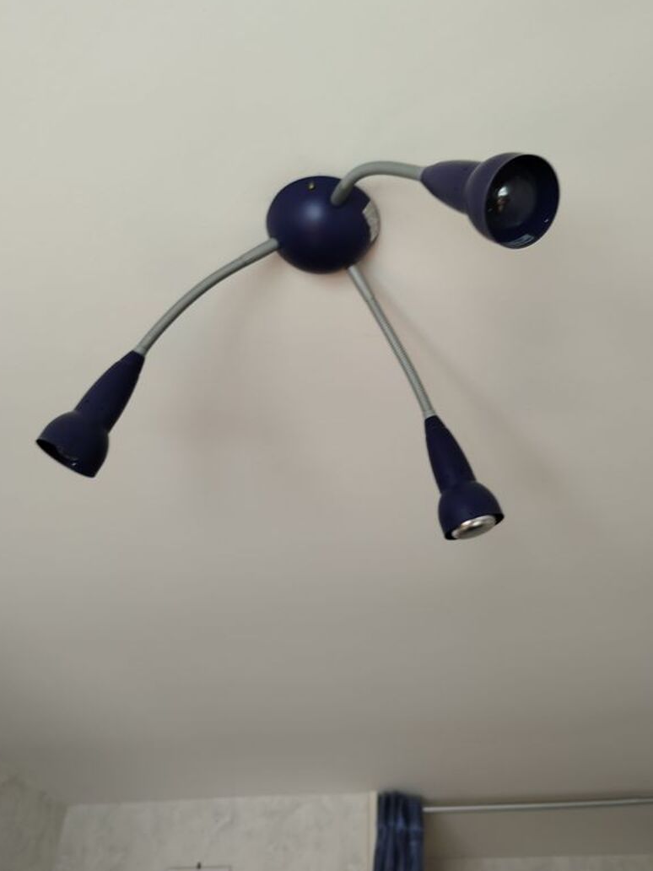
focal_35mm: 31
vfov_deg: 58.3
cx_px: 343
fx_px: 780
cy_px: 406
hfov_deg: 45.4
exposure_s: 1/50
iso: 64
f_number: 1.7
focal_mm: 5.31
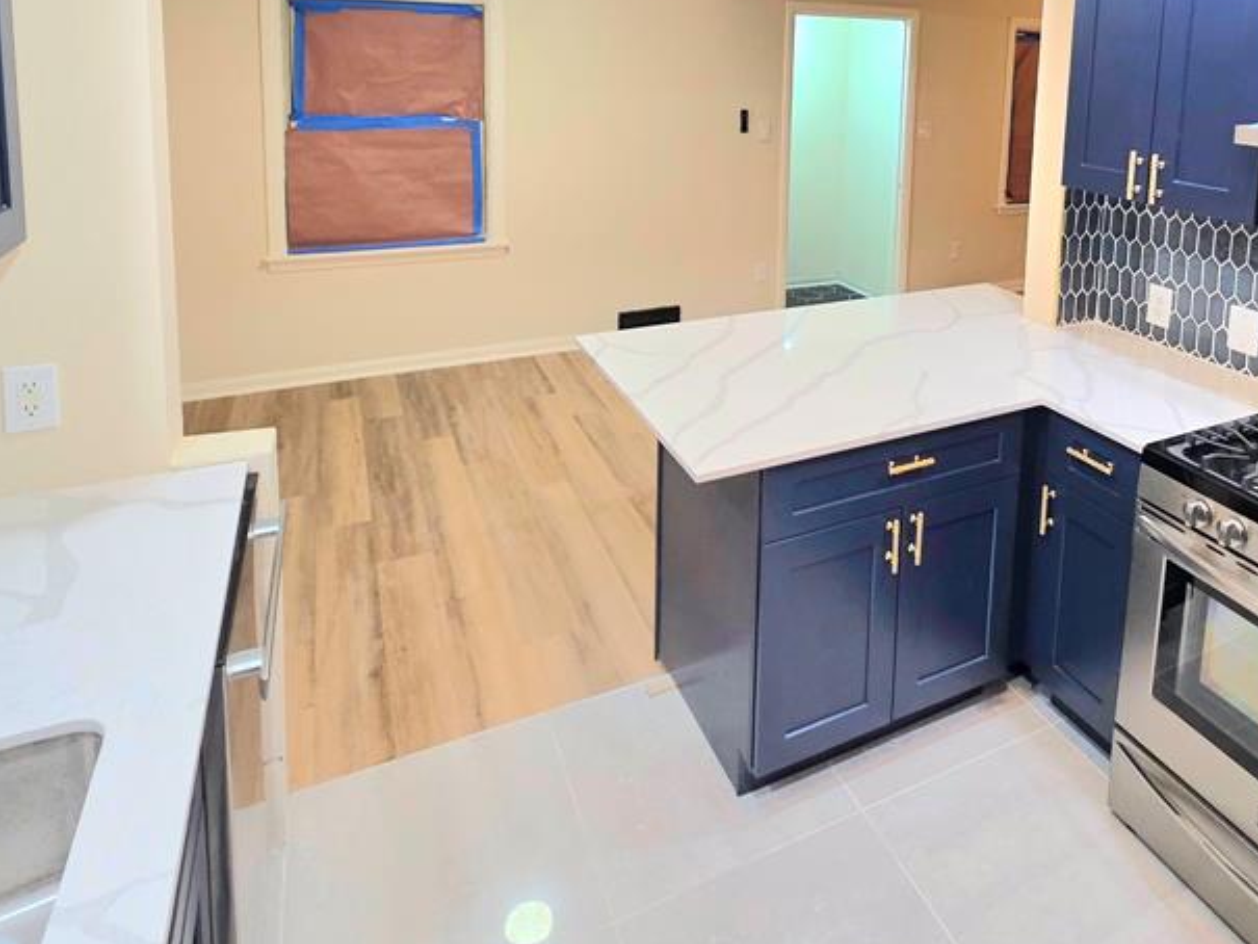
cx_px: 749
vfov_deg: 56.0
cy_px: 166
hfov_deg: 75.6
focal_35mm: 22
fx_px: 800
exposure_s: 1/120
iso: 160
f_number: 1.9
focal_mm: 2.2
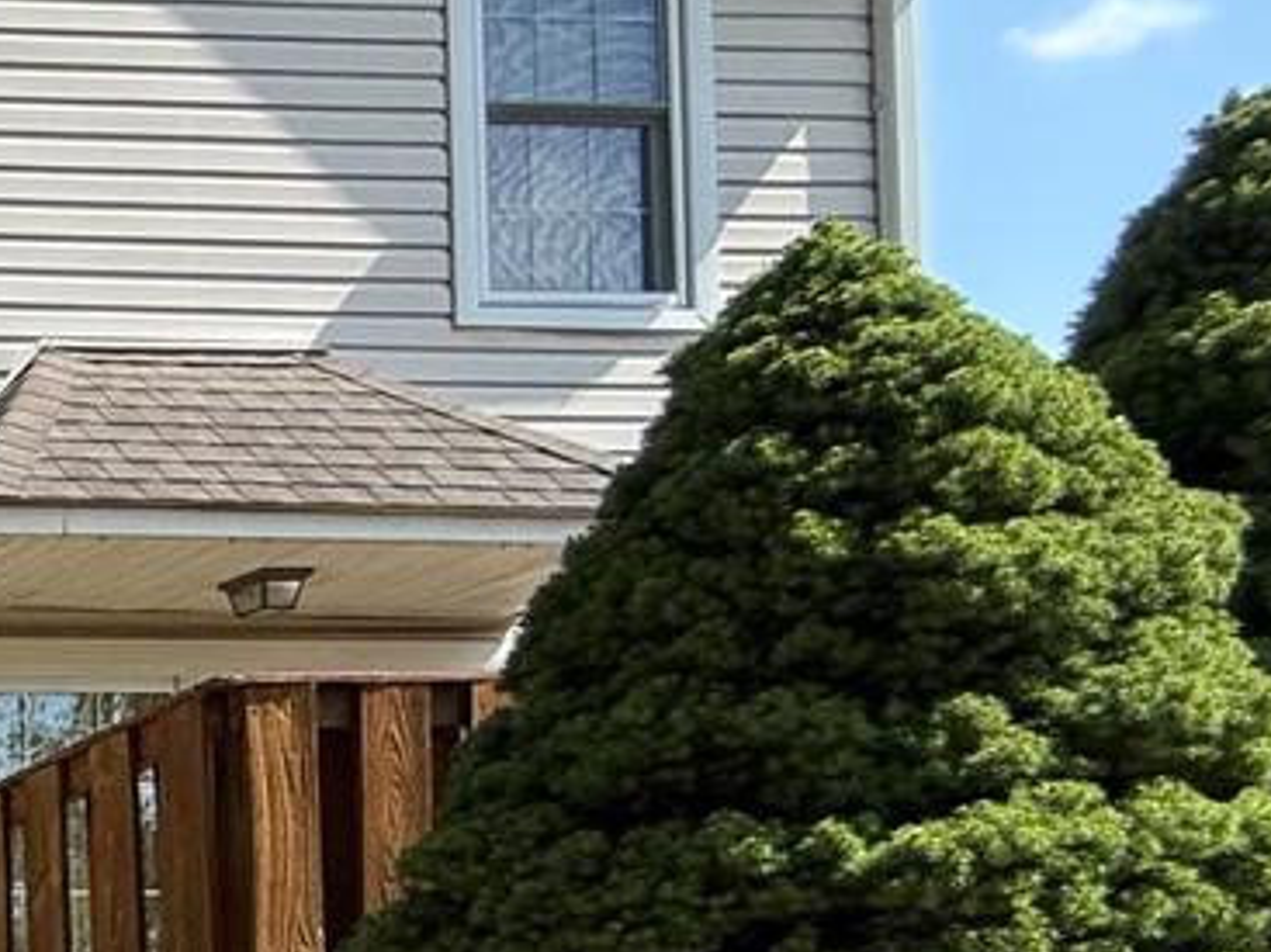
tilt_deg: +1.0
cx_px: -1129
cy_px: 1232
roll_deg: +0.7
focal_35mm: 55
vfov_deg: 23.5
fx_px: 2019
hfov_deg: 20.7
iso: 64
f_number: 2.2
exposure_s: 1/679
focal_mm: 2.22
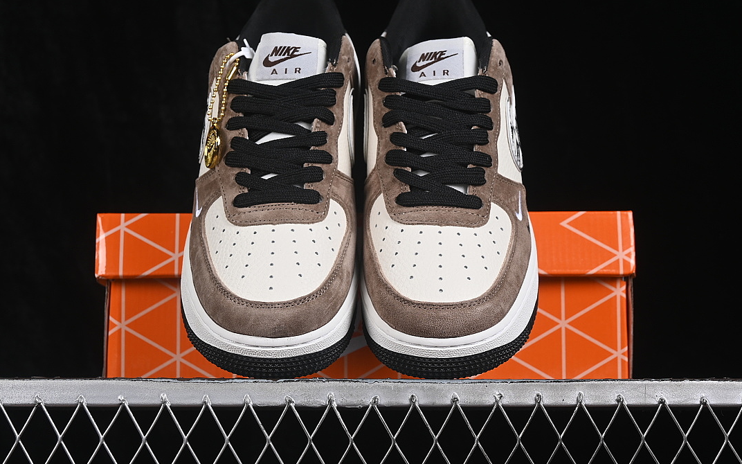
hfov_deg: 26.8
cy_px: 224
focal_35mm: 77
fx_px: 1557
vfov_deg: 16.9
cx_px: 372
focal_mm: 50
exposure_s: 1/80
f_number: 8
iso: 160
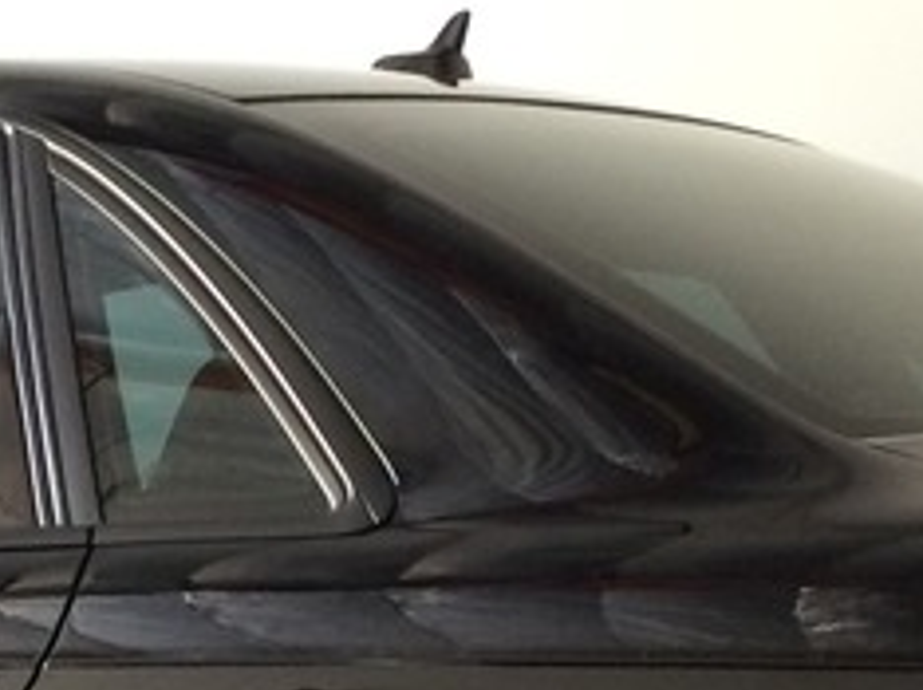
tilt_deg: -14.5
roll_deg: +0.9
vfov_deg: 10.7
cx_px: 205
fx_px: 3383
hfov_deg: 15.5
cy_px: 1368
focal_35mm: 127
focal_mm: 4.15
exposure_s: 1/30
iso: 100
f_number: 2.2
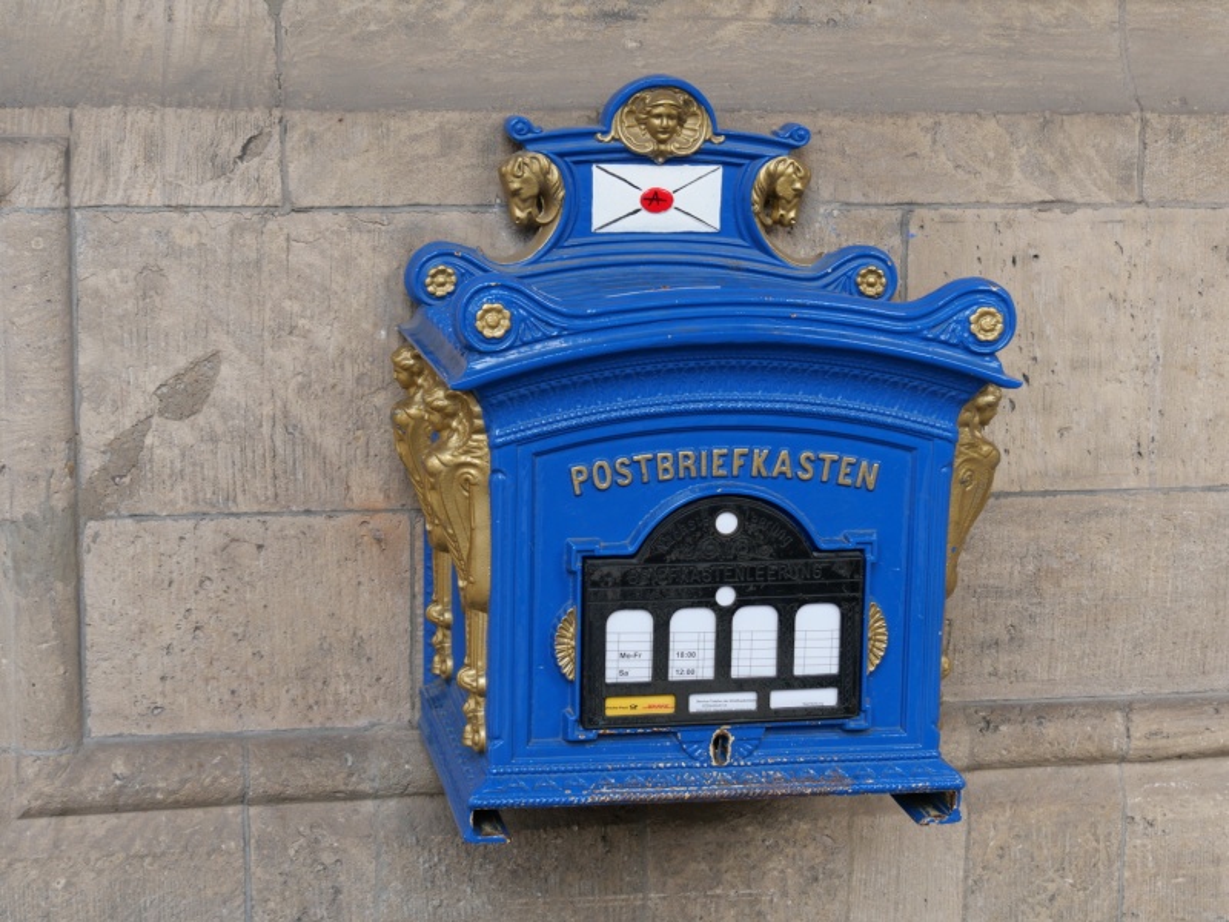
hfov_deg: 28.6
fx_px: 2414
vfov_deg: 21.6
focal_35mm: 68
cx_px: 614
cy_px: 461
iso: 200
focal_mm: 34
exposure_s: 1/160
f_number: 5
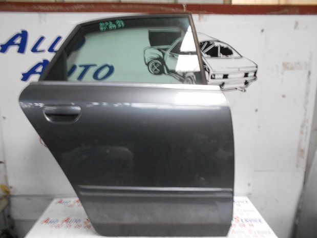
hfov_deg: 67.3
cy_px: 119
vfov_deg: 53.0
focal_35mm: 26
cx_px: 158
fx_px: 238
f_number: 3.2
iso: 450
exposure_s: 1/8
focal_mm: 4.6
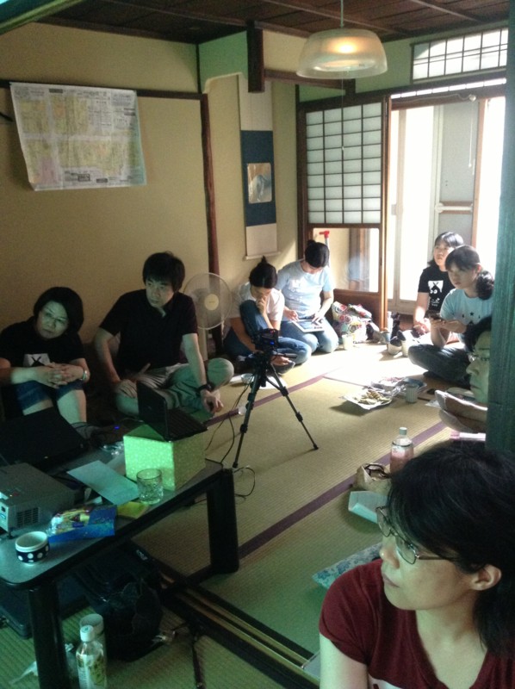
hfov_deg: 42.9
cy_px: 344
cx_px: 258
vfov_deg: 55.4
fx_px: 656
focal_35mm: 33
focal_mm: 3.3
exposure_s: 1/15
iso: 250
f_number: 2.4
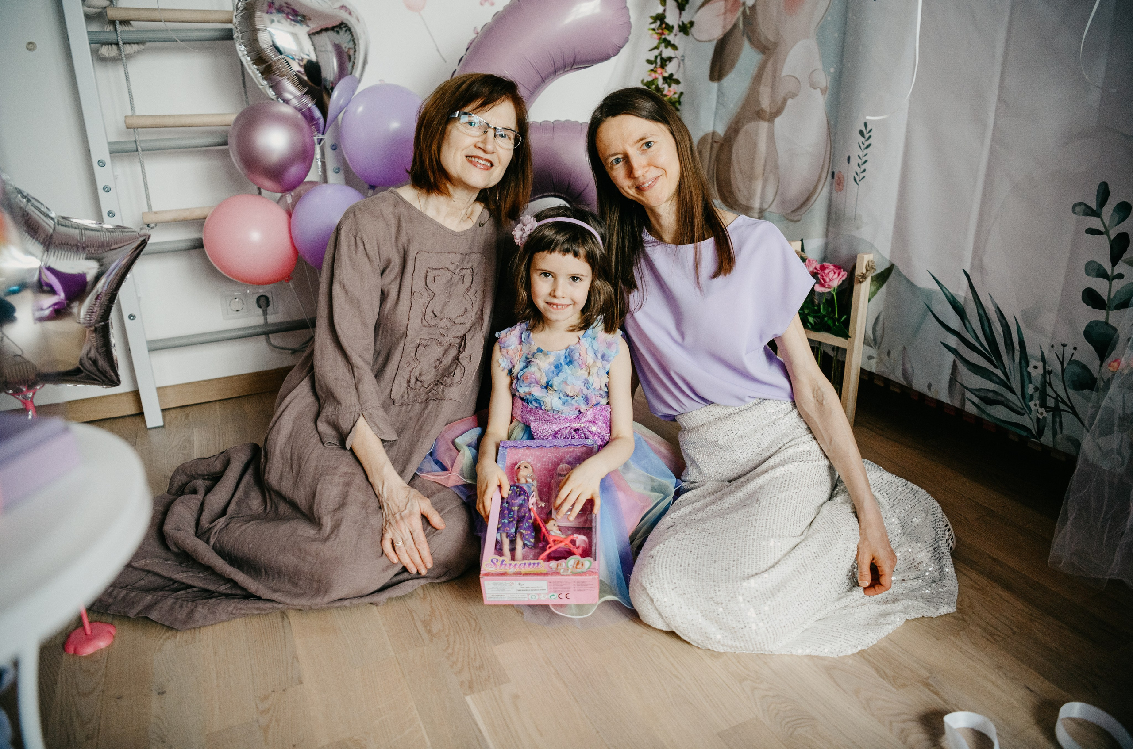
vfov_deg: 52.2
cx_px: 560
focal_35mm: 24
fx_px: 764
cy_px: 367
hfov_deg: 73.1
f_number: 3.2
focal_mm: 24
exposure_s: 1/320
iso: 1250
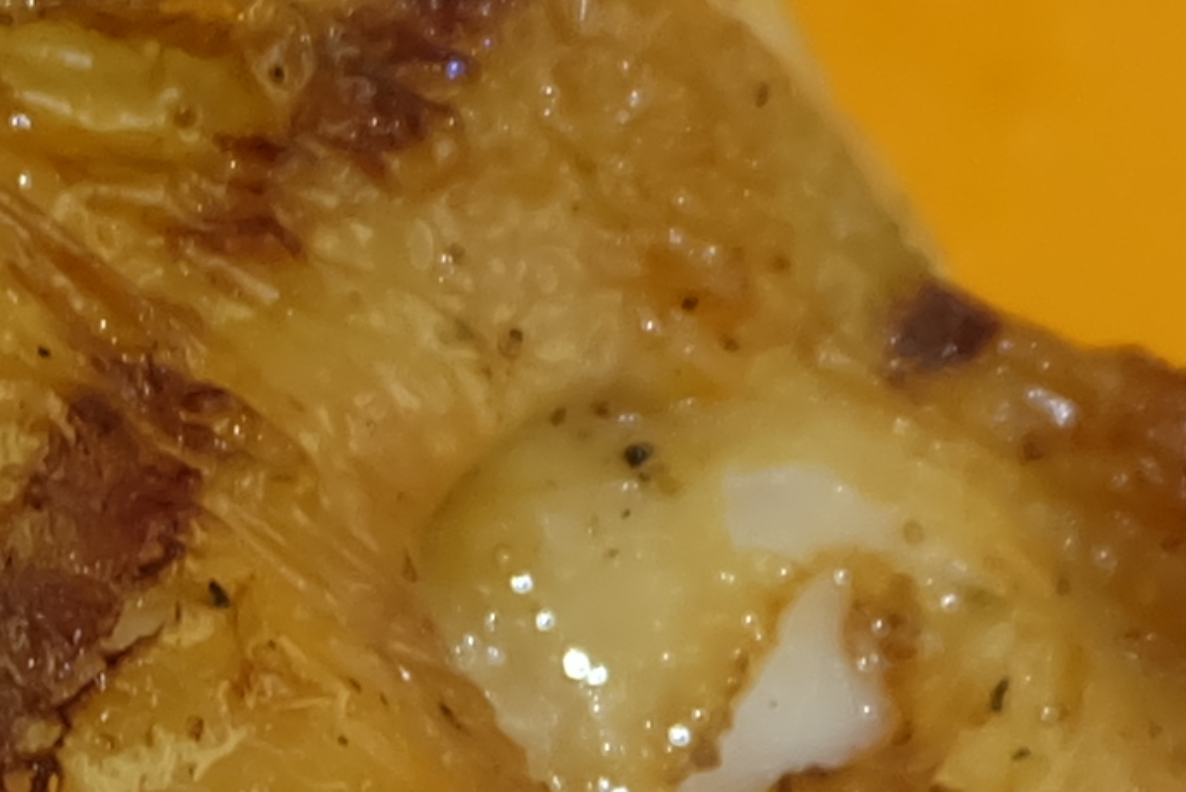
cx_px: -1067
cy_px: 979
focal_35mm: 214
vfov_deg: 6.4
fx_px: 7053
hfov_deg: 9.1
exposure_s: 1/30
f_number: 3.8
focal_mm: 20.1
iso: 1000
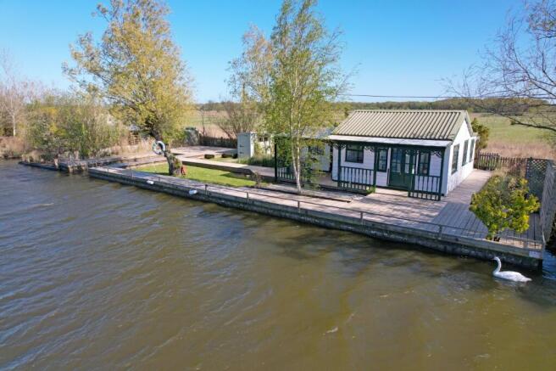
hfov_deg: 78.6
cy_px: 186
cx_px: 278
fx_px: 340
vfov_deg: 57.2
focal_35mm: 22
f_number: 2.8
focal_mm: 8.38
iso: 100
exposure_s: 1/180
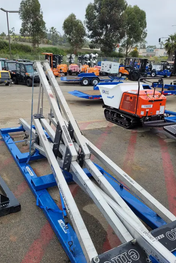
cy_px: 131
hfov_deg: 46.2
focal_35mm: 28
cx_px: 74
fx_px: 205
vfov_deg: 65.5
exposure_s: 1/550
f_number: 1.8
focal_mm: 5.4
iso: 40
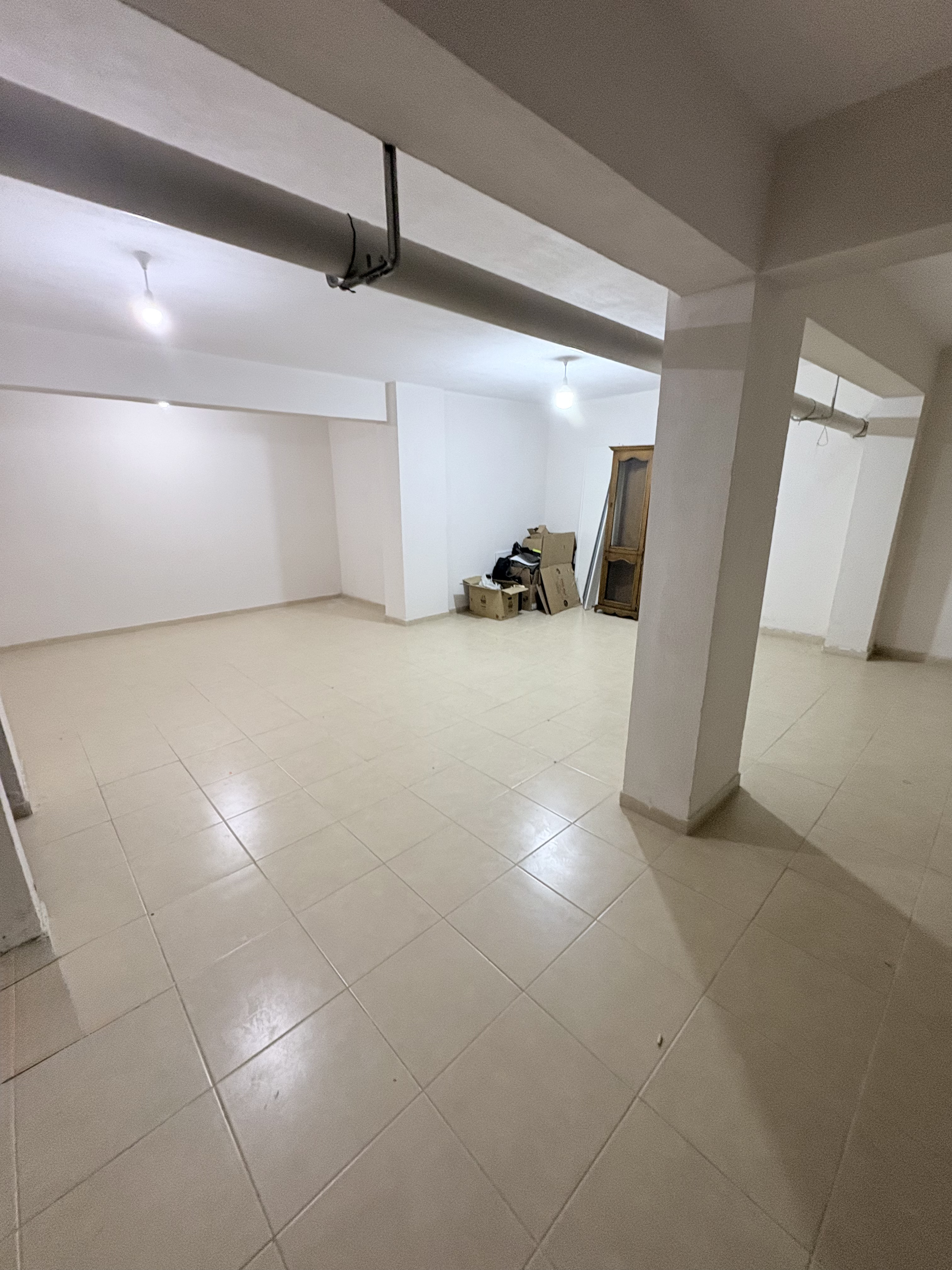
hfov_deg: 85.7
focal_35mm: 14
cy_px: 635
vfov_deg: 102.1
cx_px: 476
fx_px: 513
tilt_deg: -13.8
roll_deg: +1.3
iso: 320
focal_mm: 2.22
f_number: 2.2
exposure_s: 1/50
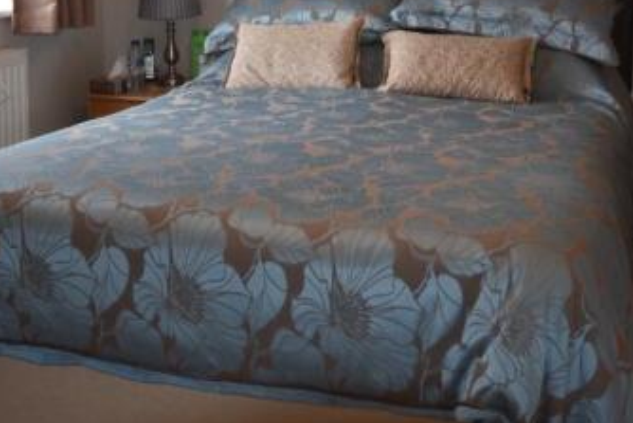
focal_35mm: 53
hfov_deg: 37.4
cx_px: 357
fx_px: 932
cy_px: 26
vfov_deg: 24.6
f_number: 3.5
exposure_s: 1/60
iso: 250
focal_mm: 18
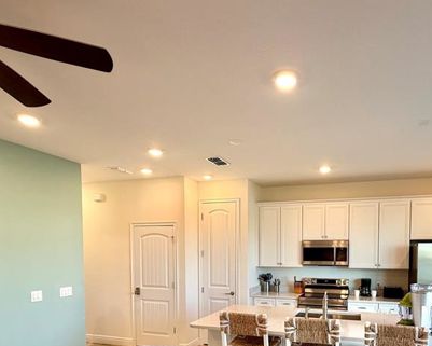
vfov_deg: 55.4
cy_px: 267
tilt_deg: -2.6
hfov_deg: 68.9
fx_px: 307
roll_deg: +0.1
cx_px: 275
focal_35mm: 24
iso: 125
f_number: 2.2
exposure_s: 1/120
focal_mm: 2.22
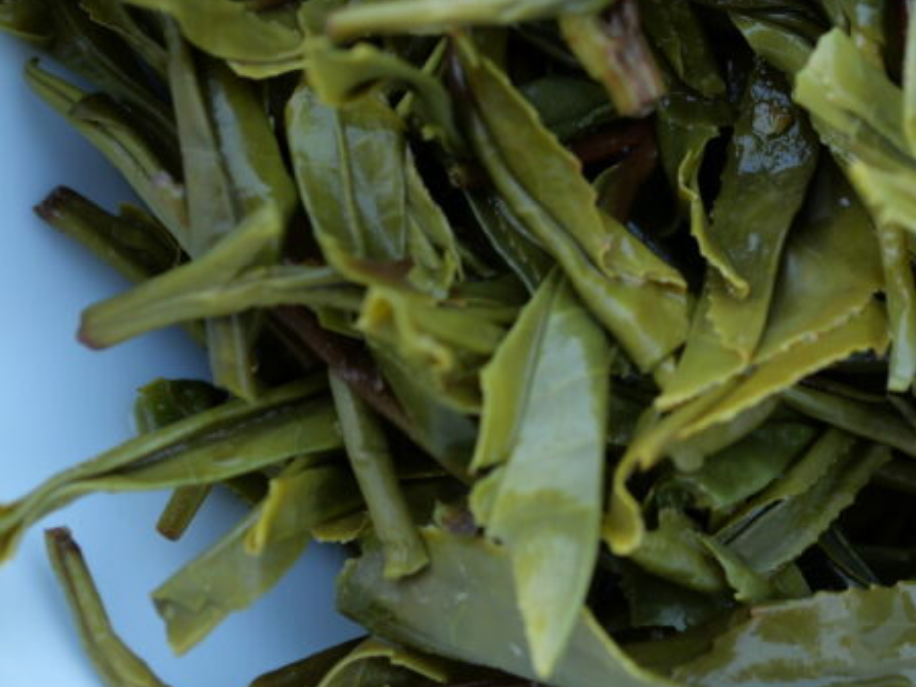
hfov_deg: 14.3
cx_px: 785
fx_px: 3625
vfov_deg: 10.8
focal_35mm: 137
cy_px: 53
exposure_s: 1/80
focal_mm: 30
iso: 200
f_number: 4
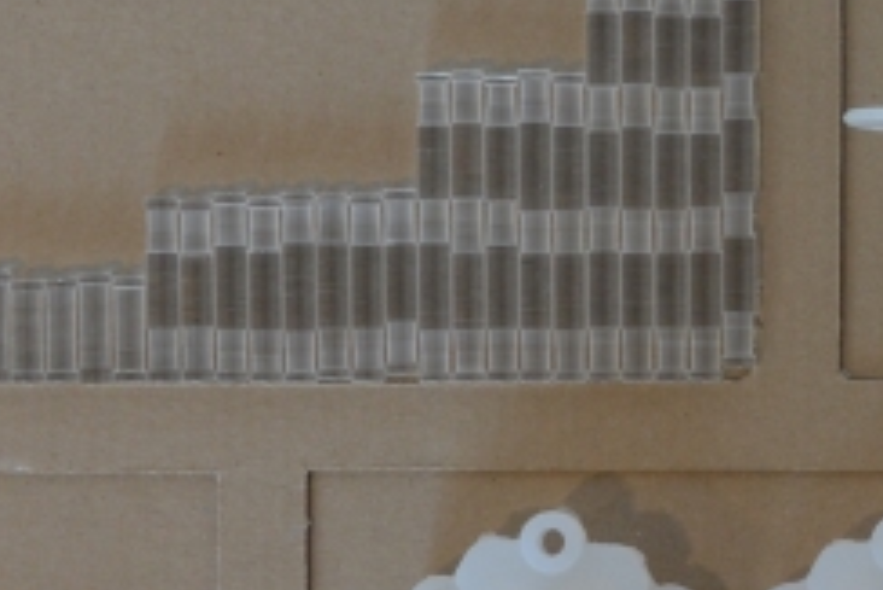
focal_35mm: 173
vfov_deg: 7.9
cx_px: 1411
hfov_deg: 11.3
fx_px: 4246
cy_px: 241
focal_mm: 22
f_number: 5
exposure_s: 1/40
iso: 400
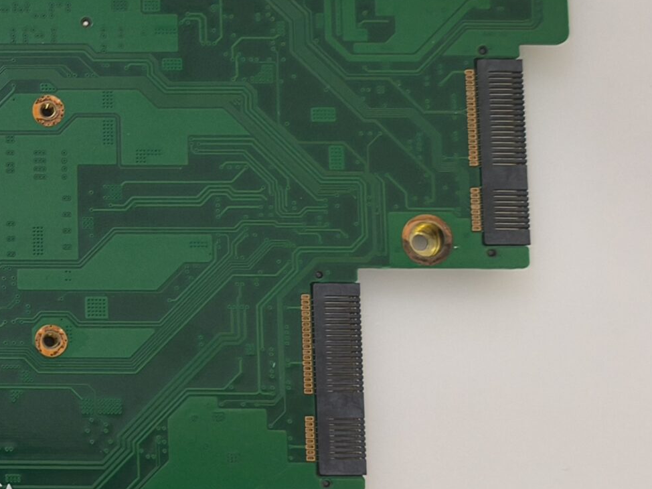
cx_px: -185
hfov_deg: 19.7
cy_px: 270
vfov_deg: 16.1
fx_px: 1732
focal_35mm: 92
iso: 320
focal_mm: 6.57
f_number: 1.6
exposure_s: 1/50
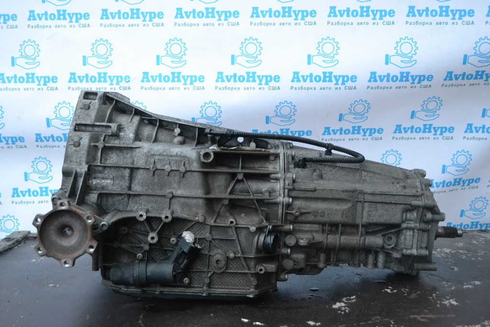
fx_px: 531
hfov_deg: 49.5
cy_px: 164
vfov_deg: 34.2
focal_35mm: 39
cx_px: 245
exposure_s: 1/40
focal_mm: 26
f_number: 4.2
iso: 3200
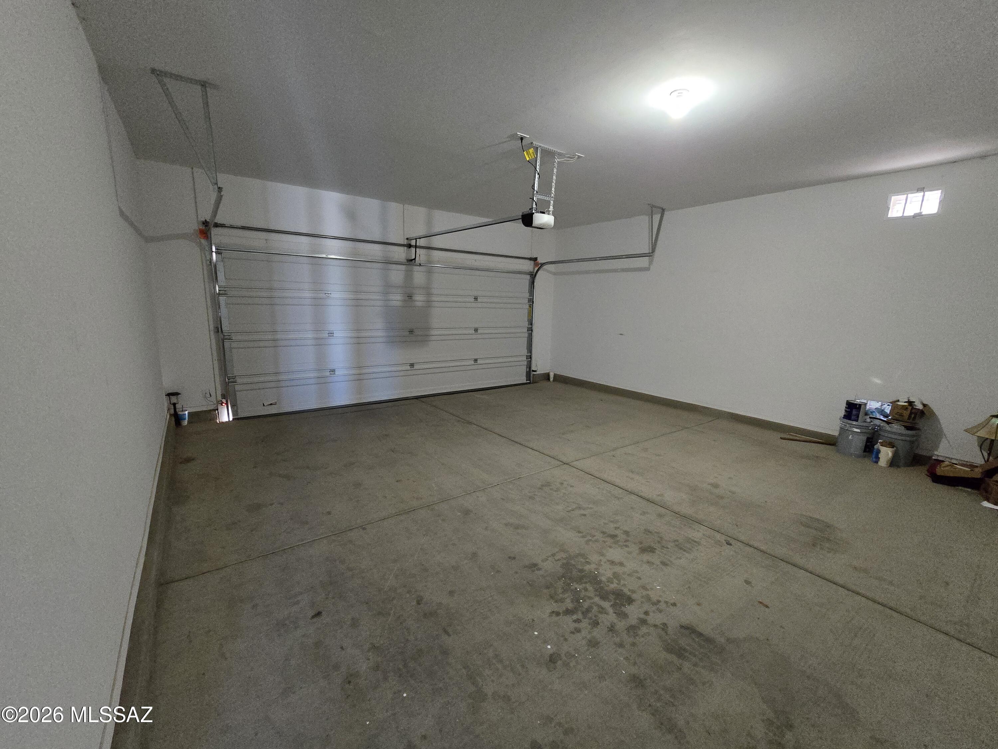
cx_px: 499
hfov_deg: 106.2
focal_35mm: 13
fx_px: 375
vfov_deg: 89.9
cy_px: 374
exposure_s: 1/60
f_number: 2.2
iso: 1250
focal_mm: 2.2
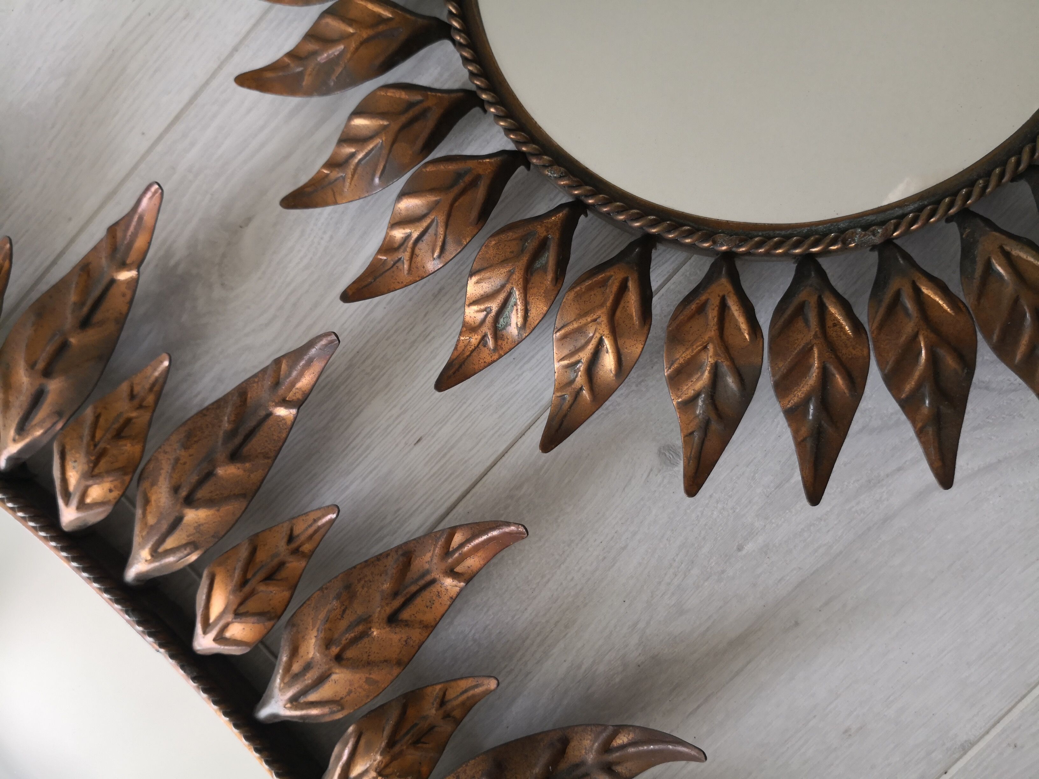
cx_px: 520
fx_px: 810
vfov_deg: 51.4
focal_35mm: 27
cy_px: 390
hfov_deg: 65.3
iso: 100
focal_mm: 3.95
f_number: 1.6
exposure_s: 1/60
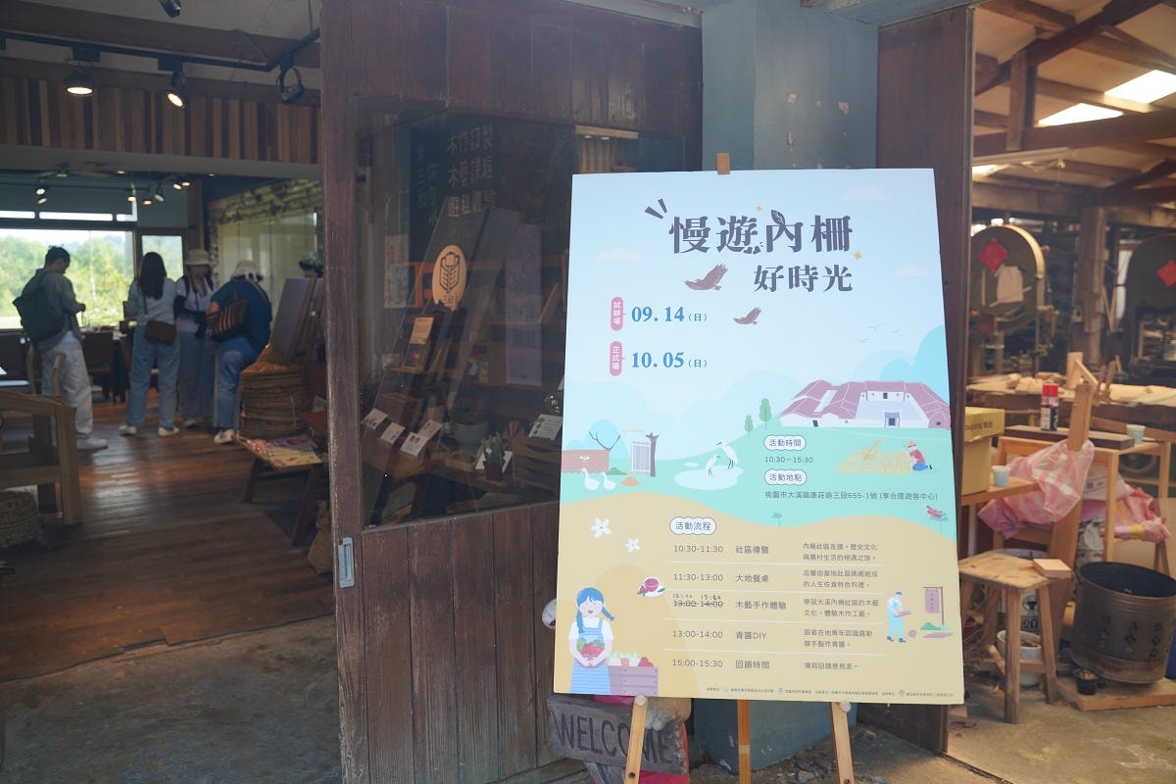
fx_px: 915
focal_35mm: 28
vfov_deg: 46.4
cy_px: 392
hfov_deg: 65.5
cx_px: 588
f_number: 4
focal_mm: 28
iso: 160
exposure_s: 1/60
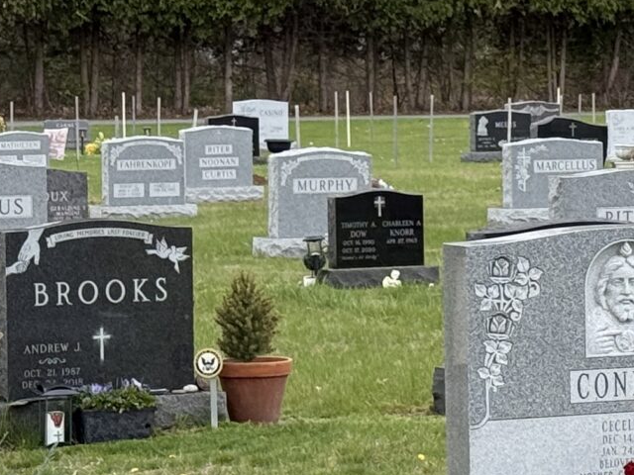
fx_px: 3517
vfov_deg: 7.7
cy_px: 210
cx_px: 825
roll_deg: +0.9
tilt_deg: -2.7
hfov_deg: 10.1
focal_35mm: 192
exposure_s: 1/1980
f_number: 1.78
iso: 80
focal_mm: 6.76
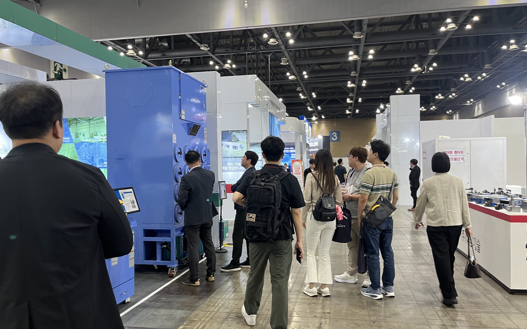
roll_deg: -2.3
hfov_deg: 66.5
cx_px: 266
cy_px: 169
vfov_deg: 44.5
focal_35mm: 28
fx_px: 402
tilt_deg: +3.1
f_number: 1.6
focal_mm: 5.1
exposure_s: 1/60
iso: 125
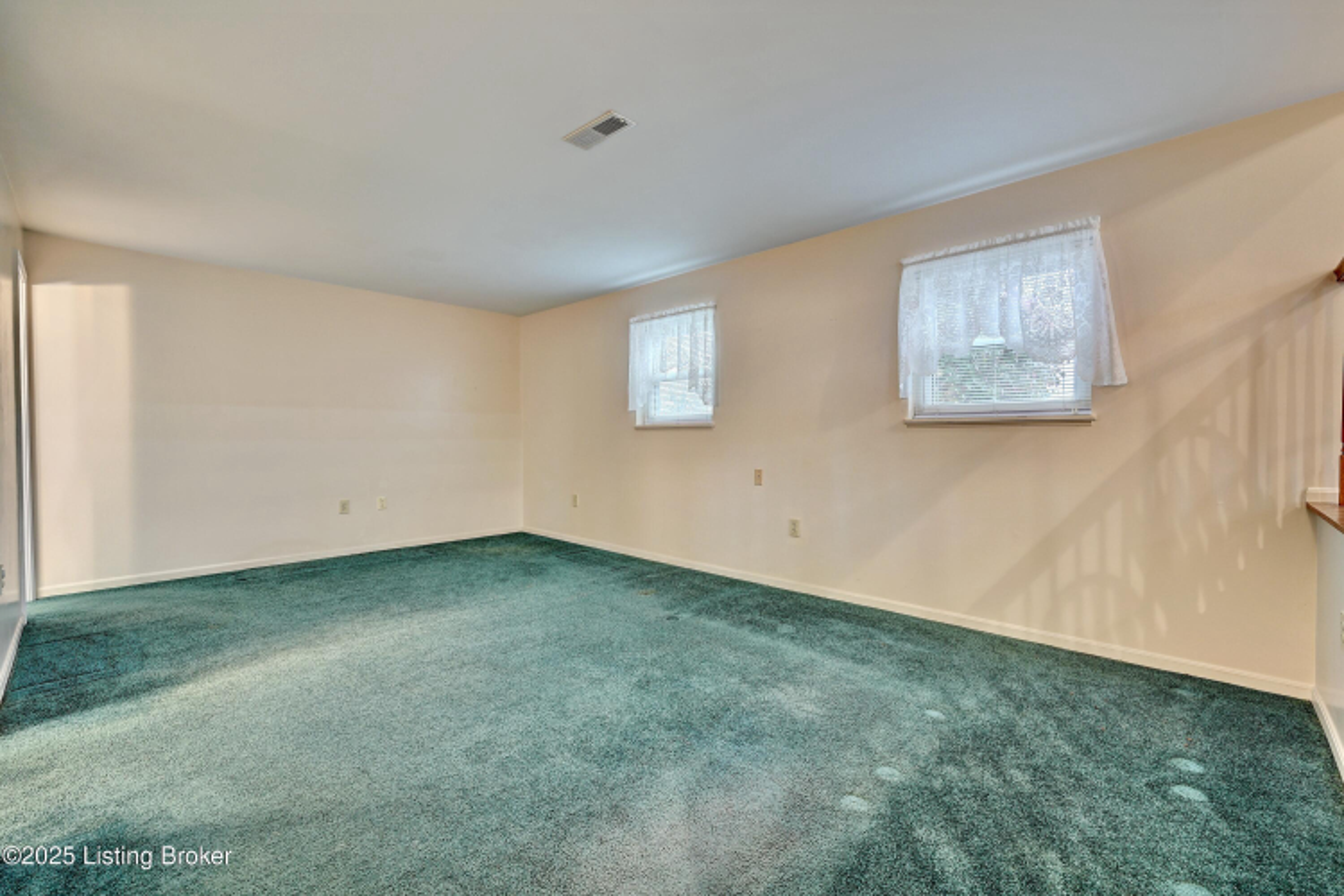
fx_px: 560
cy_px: 448
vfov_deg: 77.3
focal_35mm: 15
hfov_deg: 100.4
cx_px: 672
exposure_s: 1.6
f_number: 8
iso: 250
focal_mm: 15
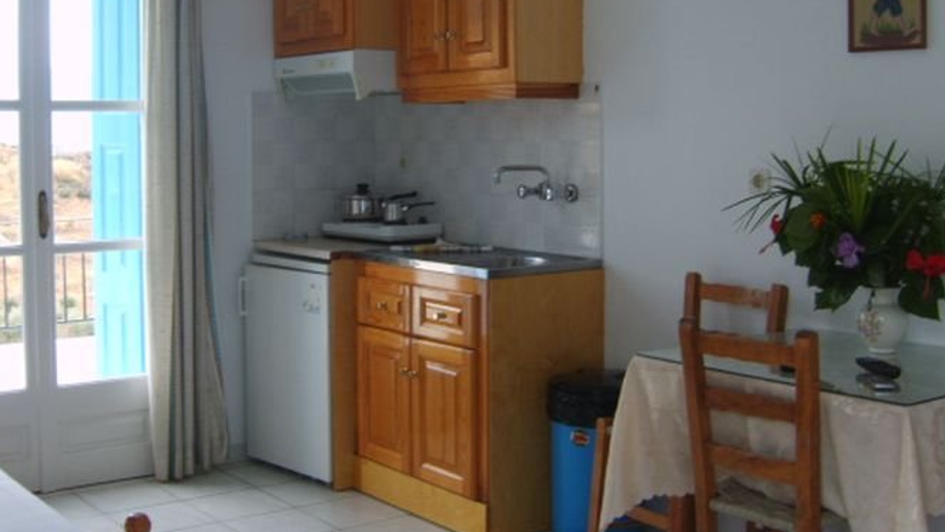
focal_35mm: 46
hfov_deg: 44.4
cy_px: 183
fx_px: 1153
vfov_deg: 25.8
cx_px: 399
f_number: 2.8
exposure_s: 1/90
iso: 50
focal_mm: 7.4
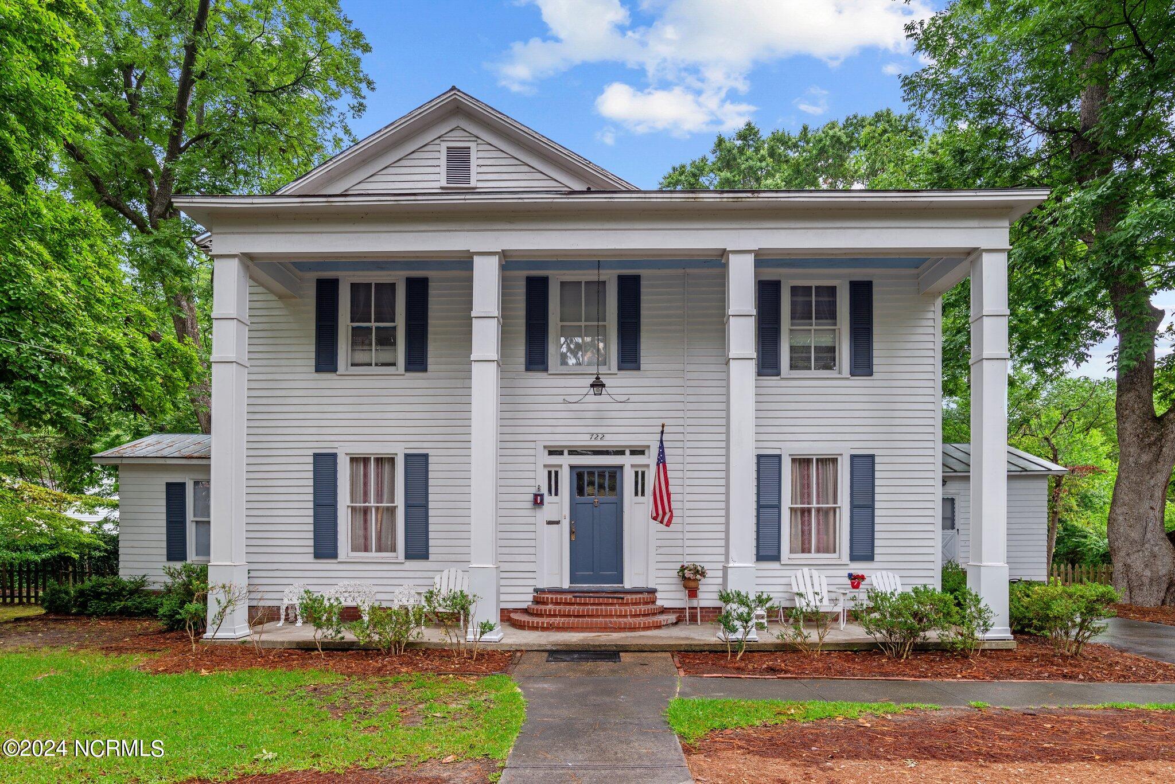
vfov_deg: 62.0
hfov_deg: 84.0
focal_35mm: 20
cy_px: 392
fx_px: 653
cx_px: 588
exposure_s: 1/40
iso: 100
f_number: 8
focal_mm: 20
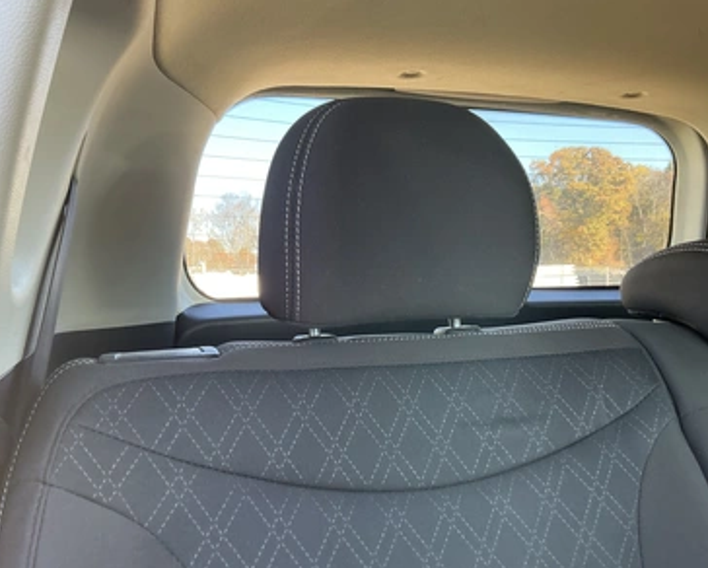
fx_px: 629
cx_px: 358
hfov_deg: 58.7
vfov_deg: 48.6
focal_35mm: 30
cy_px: 288
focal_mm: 3
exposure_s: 1/65
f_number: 1.8
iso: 64
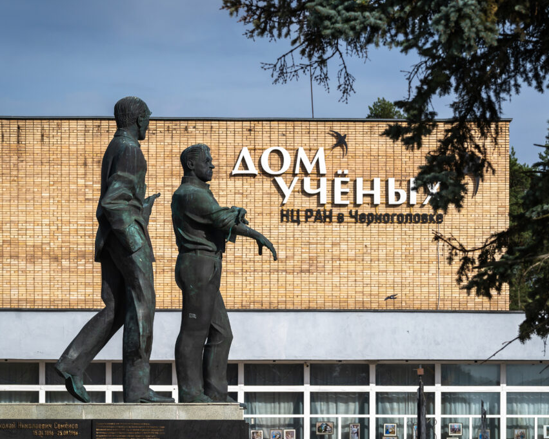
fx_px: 2698
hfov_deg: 11.6
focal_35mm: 166
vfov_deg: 9.3
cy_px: 220
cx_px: 304
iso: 200
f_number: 8
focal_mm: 147
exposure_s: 1/1600
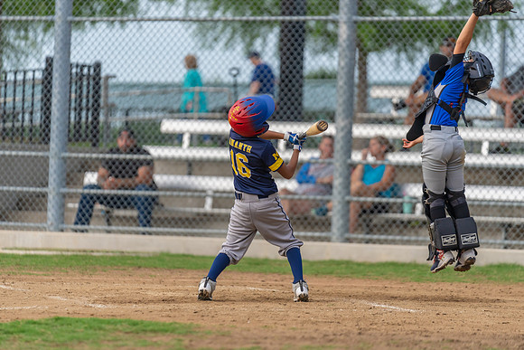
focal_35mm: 200
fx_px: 2912
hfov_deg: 10.3
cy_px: 175
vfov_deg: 6.9
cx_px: 262
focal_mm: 200
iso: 1000
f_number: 2.8
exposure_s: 1/1000
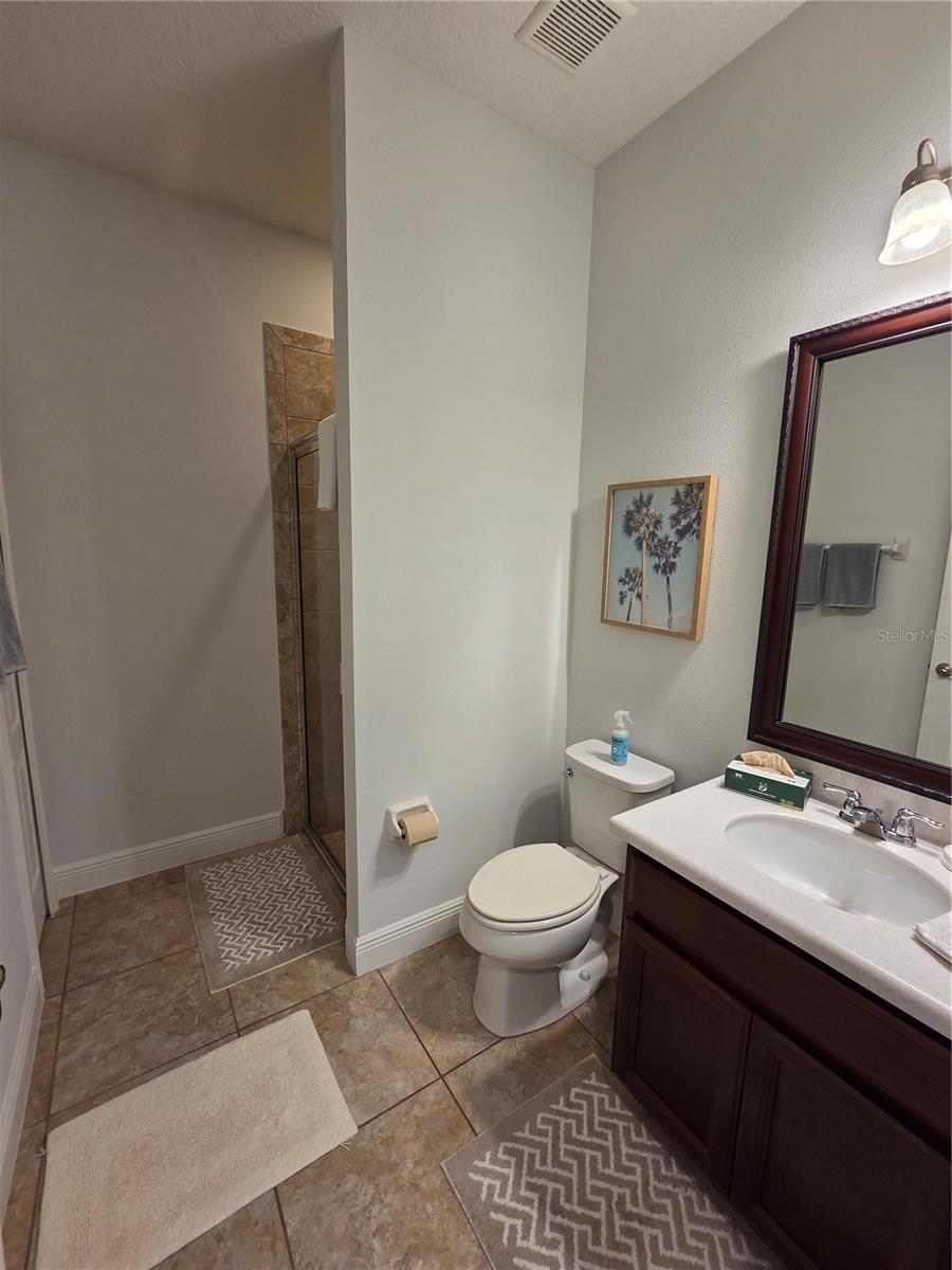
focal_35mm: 13
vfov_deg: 106.2
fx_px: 477
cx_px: 476
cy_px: 635
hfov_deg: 89.9
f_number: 2.2
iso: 160
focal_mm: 2.2
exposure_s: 1/60
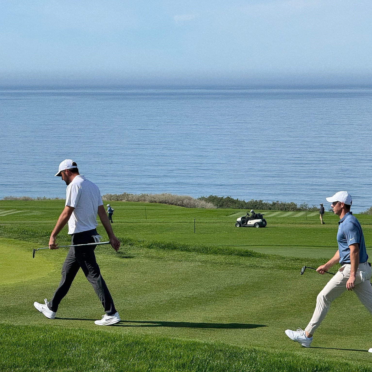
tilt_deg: -3.6
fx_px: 1726
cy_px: 186
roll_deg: +0.0
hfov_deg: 12.3
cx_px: 245
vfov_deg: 12.3
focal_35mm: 142
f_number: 2.8
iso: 50
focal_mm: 15.66
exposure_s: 1/1730
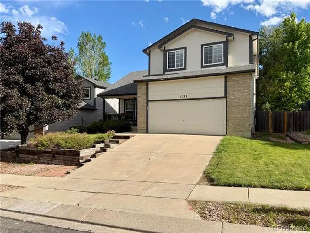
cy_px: 116
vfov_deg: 56.8
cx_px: 155
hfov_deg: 71.6
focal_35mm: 24
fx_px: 215
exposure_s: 1/3279
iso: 80
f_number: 1.78
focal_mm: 6.76
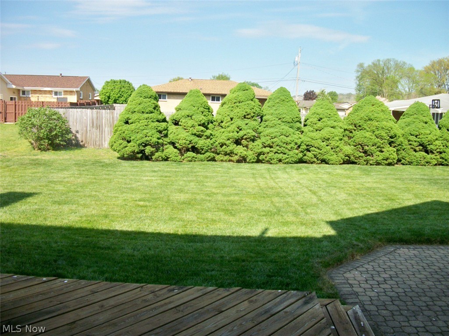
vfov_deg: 44.2
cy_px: 168
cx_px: 224
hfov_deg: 56.8
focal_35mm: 32
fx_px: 415
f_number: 8.8
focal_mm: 5.7
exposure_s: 1/125
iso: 80
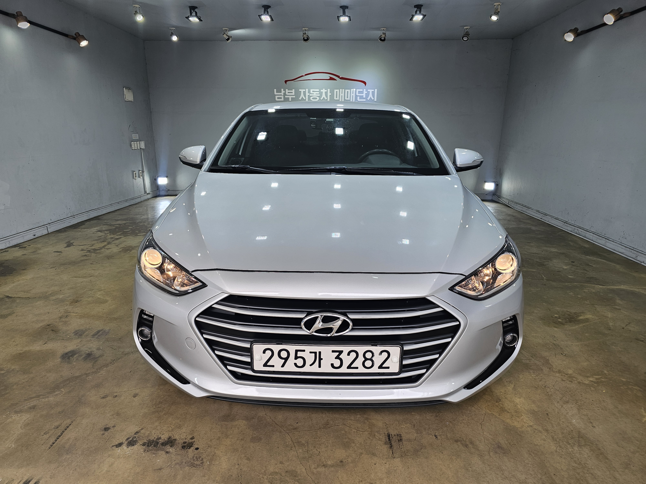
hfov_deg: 73.9
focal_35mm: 23
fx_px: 429
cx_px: 323
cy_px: 242
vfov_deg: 58.9
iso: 25
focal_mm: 6.3
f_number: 1.7
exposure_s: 1/120
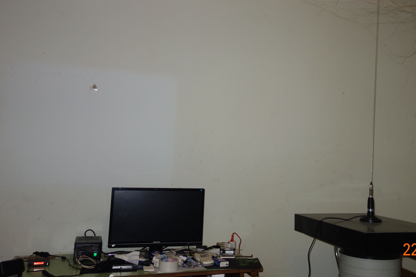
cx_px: 251
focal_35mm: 36
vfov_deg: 36.7
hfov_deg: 52.7
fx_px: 416
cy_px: 108
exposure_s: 1/30
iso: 200
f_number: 1.8
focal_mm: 10.4
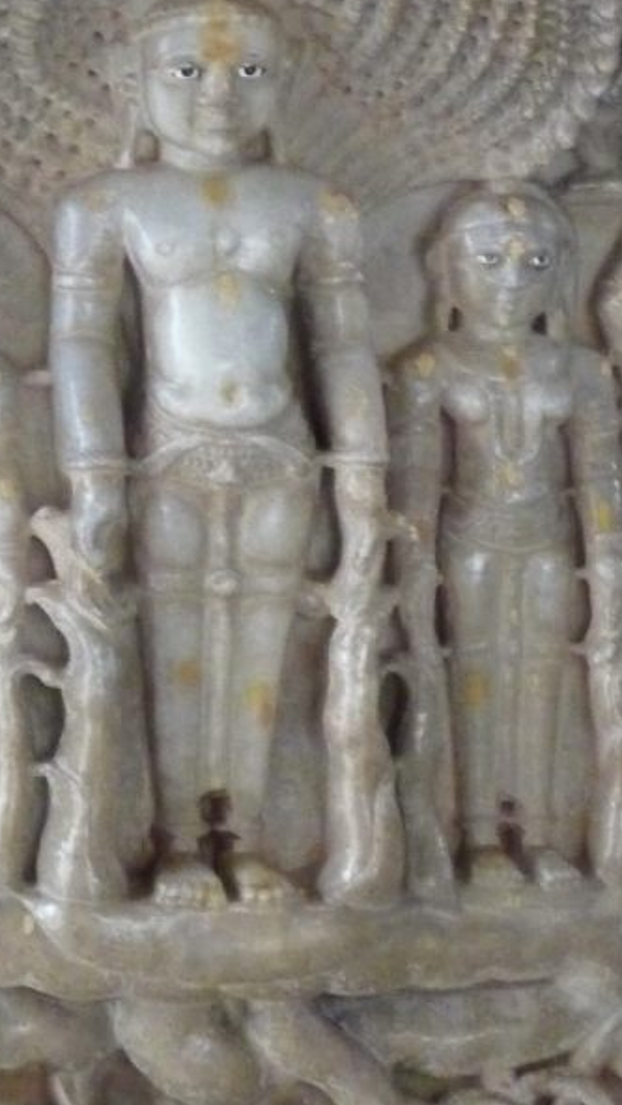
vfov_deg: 10.1
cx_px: 215
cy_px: 256
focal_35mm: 212
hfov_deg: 5.7
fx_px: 6216
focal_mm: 14.1
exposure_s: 1/30
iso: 800
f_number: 5.2
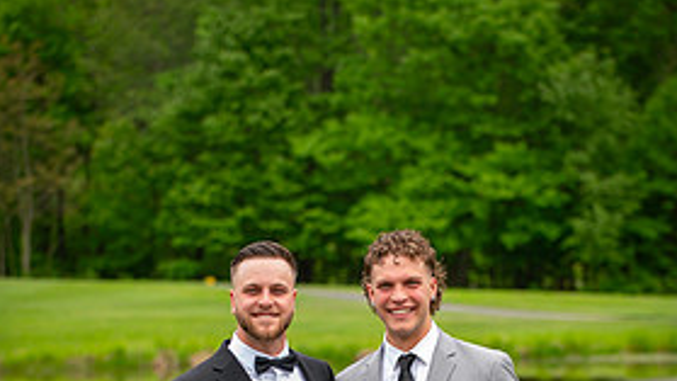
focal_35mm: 135
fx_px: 2424
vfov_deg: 8.9
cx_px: 342
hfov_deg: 15.9
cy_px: 425
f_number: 2.8
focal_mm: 80
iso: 64
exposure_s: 1/250
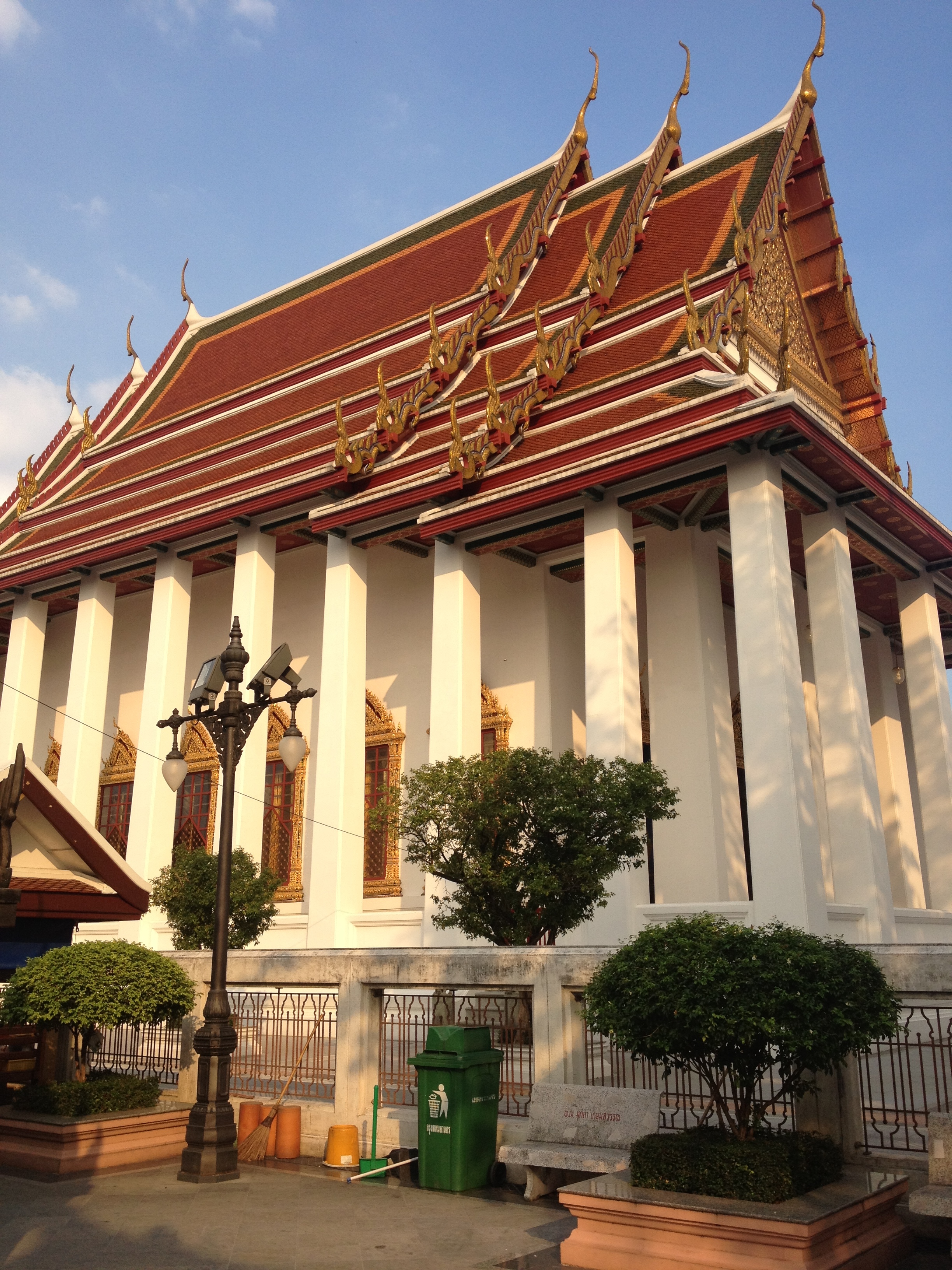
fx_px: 1283
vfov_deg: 52.6
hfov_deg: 40.7
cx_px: 476
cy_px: 635
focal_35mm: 35
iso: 64
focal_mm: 4.28
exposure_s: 1/920
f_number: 2.4
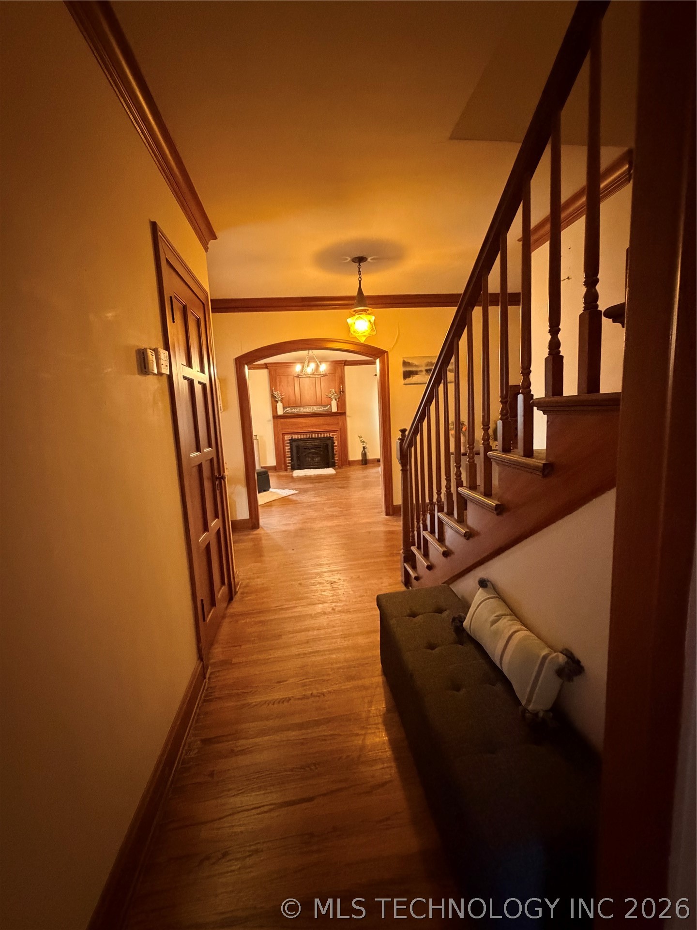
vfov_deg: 102.1
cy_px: 465
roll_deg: +2.5
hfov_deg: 85.7
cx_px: 348
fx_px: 376
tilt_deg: -8.6
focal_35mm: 14
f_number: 2.2
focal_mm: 2.22
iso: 1250
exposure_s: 1/54
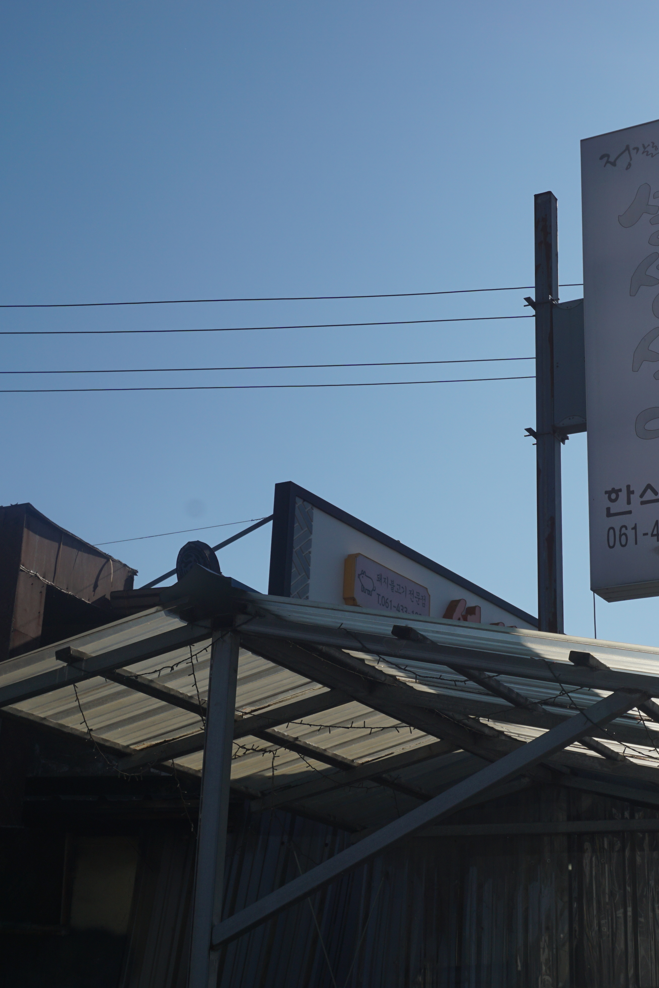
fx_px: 1510
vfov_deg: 36.2
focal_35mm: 55
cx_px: 408
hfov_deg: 24.6
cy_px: 499
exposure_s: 1/640
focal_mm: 24
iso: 100
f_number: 9
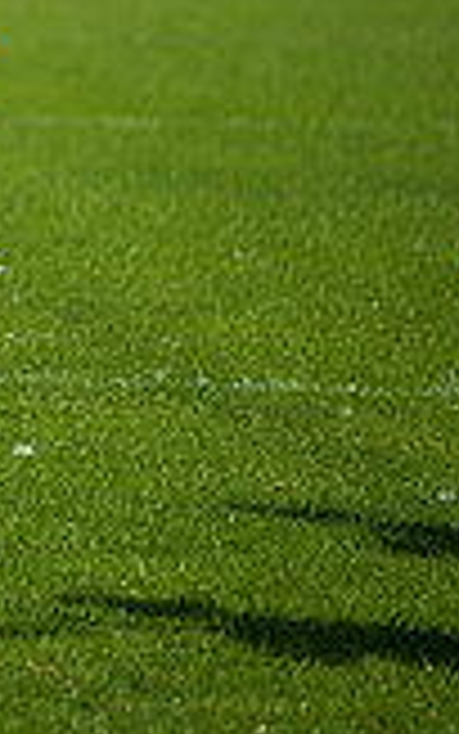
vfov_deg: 3.2
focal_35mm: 652
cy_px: -110
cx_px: -630
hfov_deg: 2.0
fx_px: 13038
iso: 250
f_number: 4
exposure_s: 1/2000
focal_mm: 180
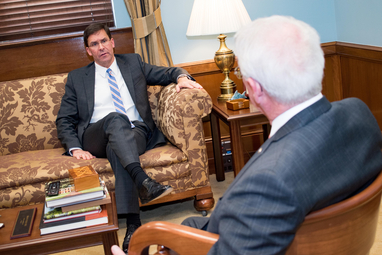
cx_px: 191
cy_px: 128
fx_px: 605
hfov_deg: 35.1
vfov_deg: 23.8
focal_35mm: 57
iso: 800
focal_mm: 38
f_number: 5
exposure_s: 1/50
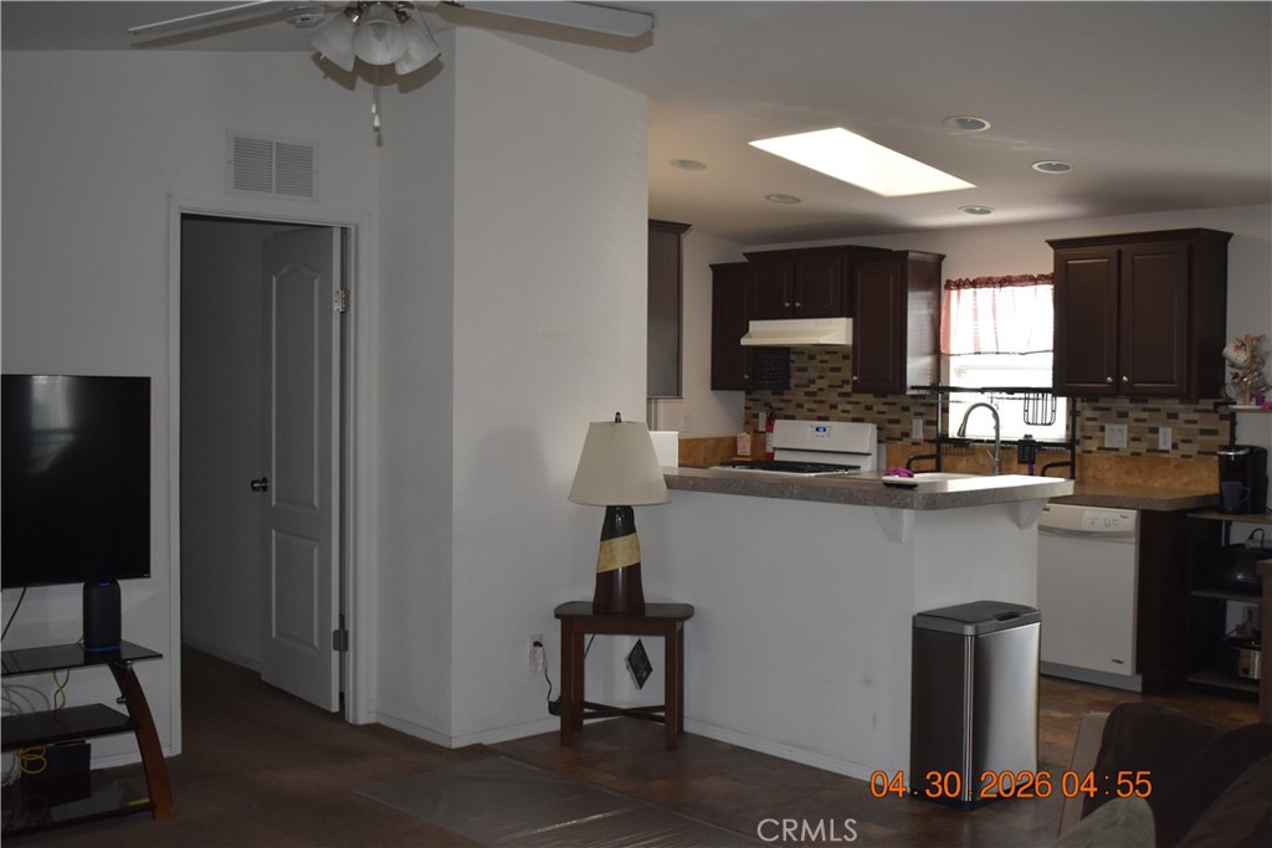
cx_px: 636
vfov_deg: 34.2
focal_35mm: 39
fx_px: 1378
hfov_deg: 49.5
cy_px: 424
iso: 800
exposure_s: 1/160
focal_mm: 26
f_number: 4
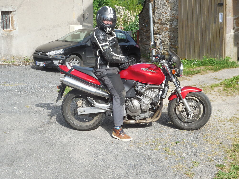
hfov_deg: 32.7
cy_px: 90
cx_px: 120
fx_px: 407
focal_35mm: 59
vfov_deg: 24.8
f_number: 5.1
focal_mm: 10.5
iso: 125
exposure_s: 1/250
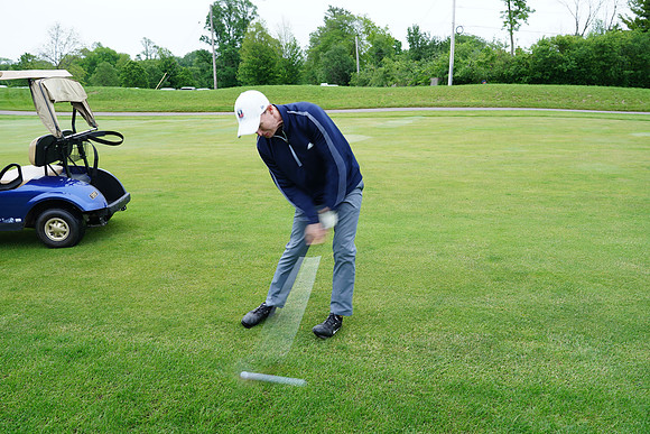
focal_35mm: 31
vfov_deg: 42.3
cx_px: 325
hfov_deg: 60.3
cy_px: 217
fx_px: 560
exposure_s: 1/100
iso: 125
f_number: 5.6
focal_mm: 31
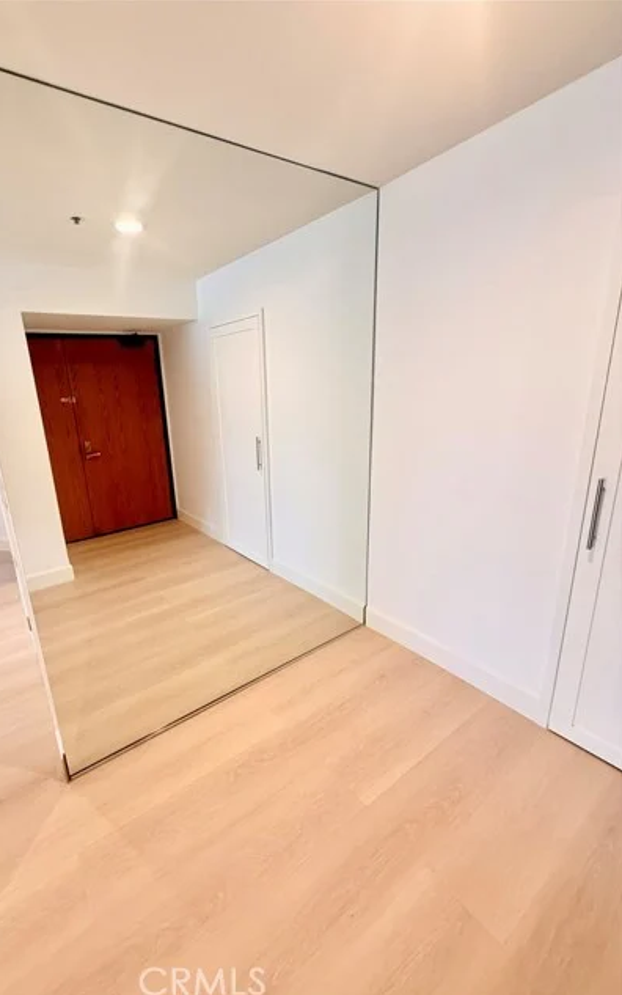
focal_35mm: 15
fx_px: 407
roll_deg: +3.0
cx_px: 248
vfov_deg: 101.4
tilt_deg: -15.0
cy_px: 501
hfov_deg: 74.0
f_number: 2.2
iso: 320
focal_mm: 2.22
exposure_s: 1/60
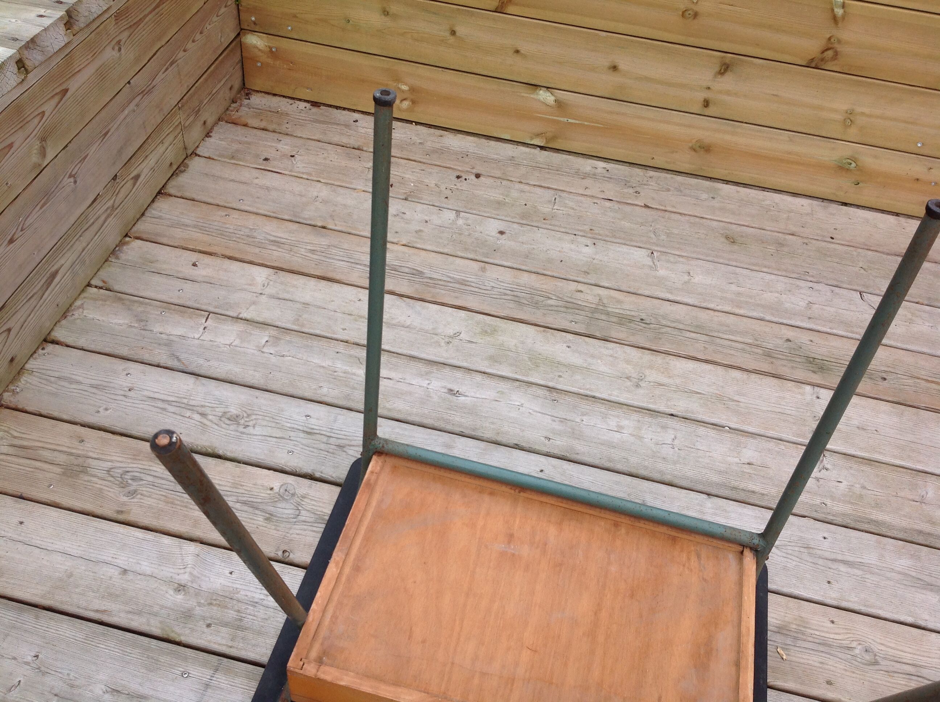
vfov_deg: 40.6
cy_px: 351
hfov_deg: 52.7
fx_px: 949
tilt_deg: -44.8
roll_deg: -5.8
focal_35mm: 35
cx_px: 470
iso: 50
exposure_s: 1/840
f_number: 2.4
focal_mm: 4.28
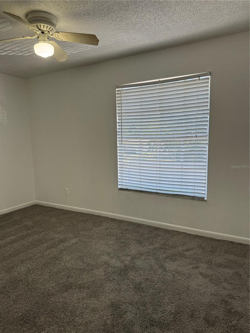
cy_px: 166
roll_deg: +1.9
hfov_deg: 56.8
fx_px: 231
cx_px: 125
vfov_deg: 71.6
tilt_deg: -8.0
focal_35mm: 24
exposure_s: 1/120
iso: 64
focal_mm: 6.76
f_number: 1.78
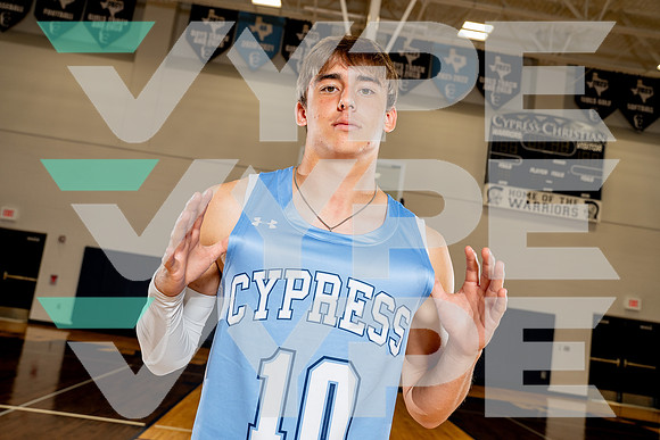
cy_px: 220
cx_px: 330
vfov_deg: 40.0
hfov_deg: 57.2
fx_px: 605
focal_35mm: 33
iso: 400
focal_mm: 33
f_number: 5.6
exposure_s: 1/250
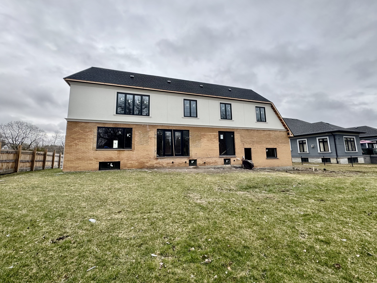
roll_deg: +0.8
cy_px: 132
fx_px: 163
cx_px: 185
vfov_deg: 81.6
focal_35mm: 15
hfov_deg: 98.2
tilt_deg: +7.4
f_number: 2.2
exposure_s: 1/311
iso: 40
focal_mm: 2.22
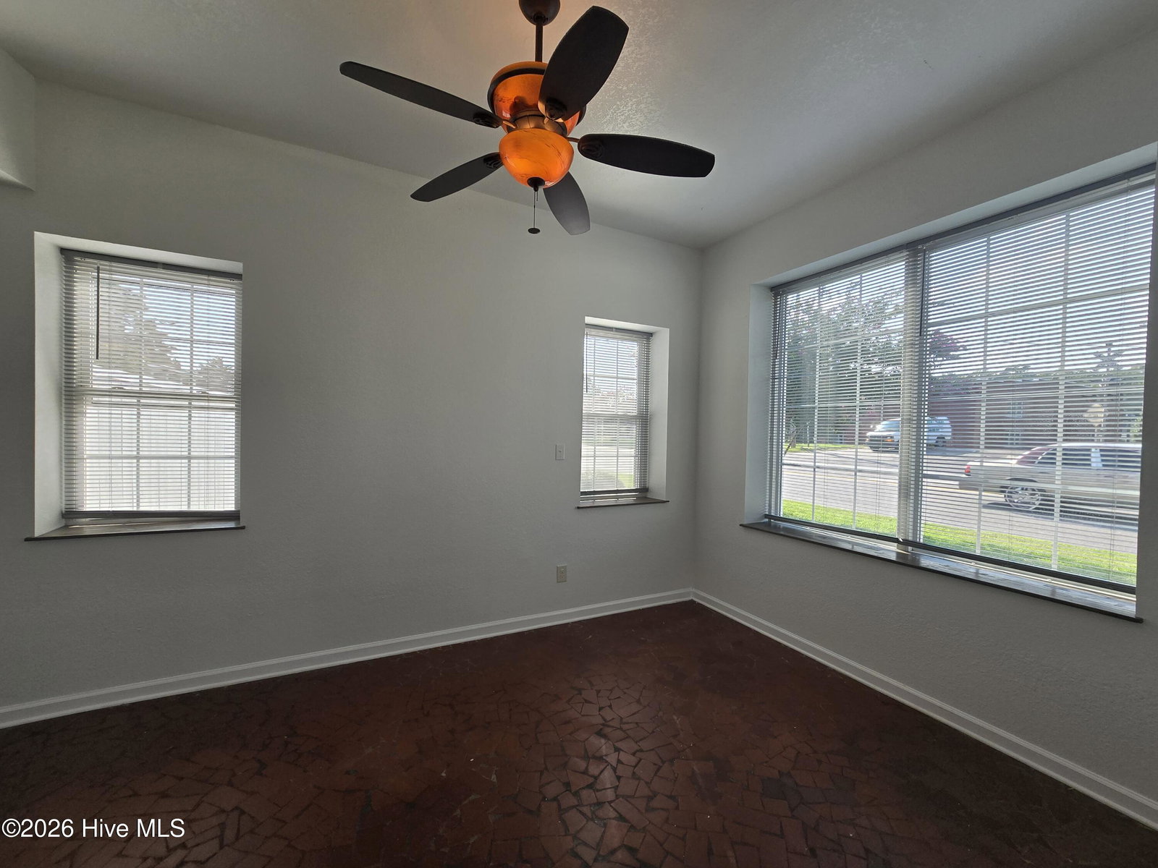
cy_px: 434
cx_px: 579
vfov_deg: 89.9
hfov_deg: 106.2
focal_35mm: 13
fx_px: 435
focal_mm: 2.2
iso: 50
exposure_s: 1/338
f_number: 2.2
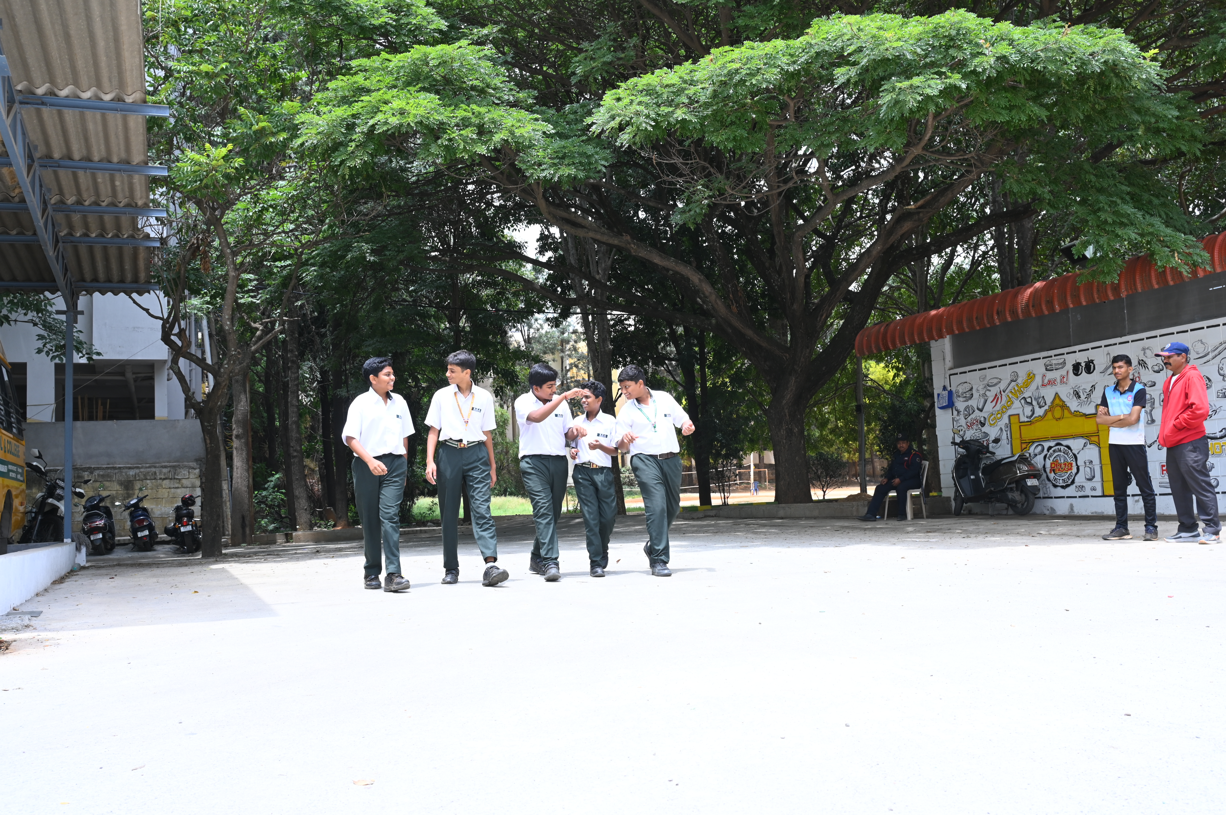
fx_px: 1072
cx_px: 613
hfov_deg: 59.5
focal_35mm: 32
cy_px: 408
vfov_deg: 41.7
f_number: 9
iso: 250
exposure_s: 1/160
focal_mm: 31.5
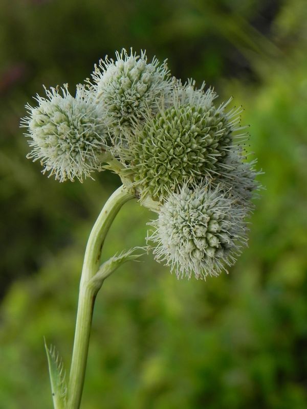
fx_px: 1916
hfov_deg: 9.2
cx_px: 154
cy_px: 204
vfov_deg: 12.2
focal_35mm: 162
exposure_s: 1/100
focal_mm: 28.8
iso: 160
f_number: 5
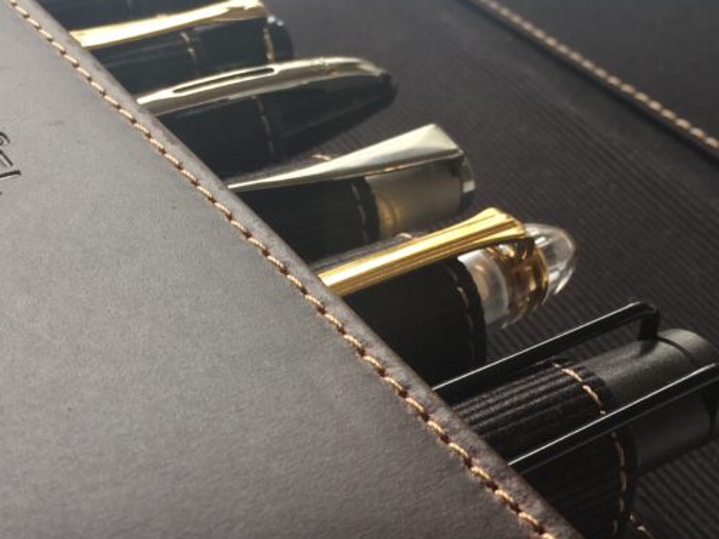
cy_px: 330
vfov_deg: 24.8
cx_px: 253
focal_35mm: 59
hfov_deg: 32.5
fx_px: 1225
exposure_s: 1/50
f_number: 2.2
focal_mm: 4.15
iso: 32
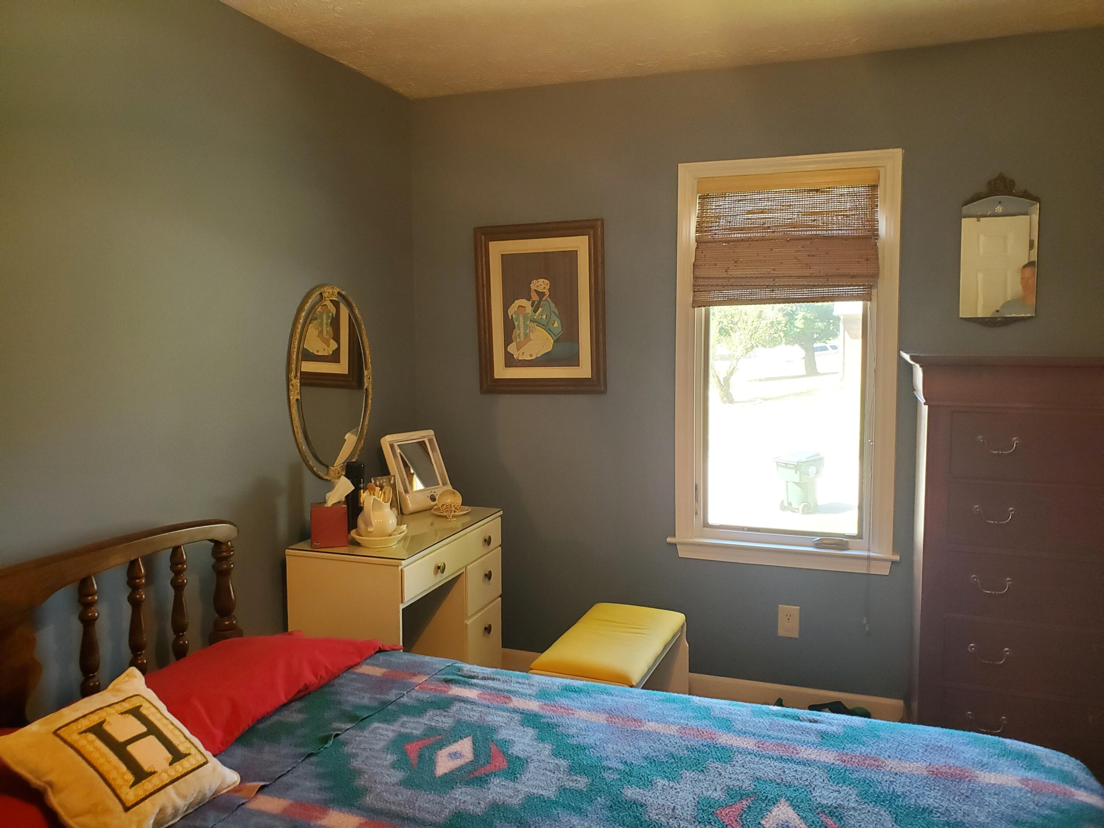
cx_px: 552
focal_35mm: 26
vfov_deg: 53.1
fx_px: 829
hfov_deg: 67.3
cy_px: 414
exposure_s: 1/40
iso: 320
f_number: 2.4
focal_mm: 4.3
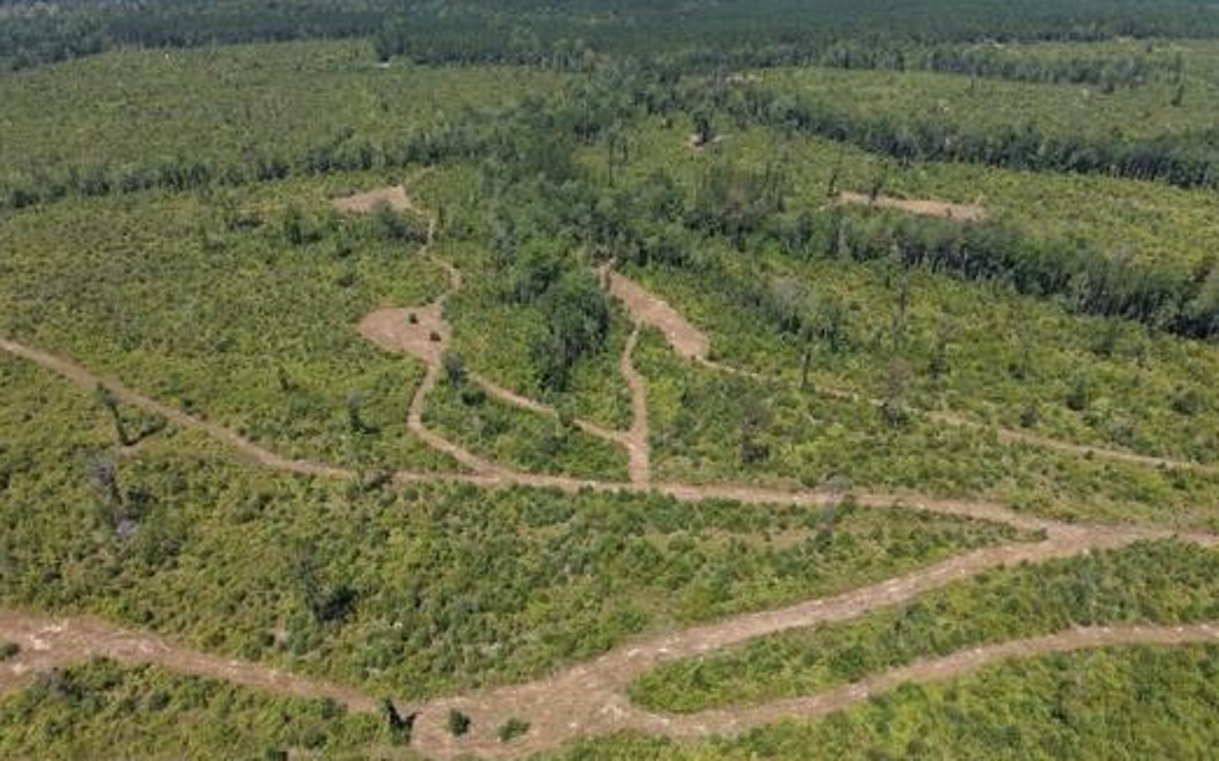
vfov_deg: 47.4
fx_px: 864
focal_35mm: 26
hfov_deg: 70.4
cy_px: 444
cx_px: 615
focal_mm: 8.67
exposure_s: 1/2000
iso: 100
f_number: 1.8
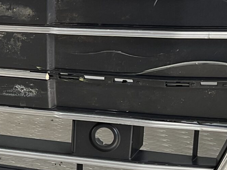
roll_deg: -3.0
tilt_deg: -8.2
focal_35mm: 111
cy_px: 70
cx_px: -31
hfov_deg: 17.1
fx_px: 728
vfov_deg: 13.3
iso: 16
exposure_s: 1/165
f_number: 1.8
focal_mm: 3
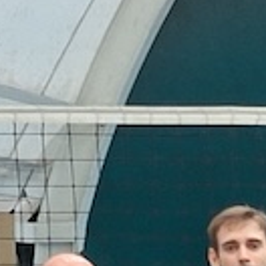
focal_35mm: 212
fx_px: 1843
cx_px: 991
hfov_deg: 6.8
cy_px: 402
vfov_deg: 8.1
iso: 125
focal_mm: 5.54
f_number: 1.8
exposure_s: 1/50
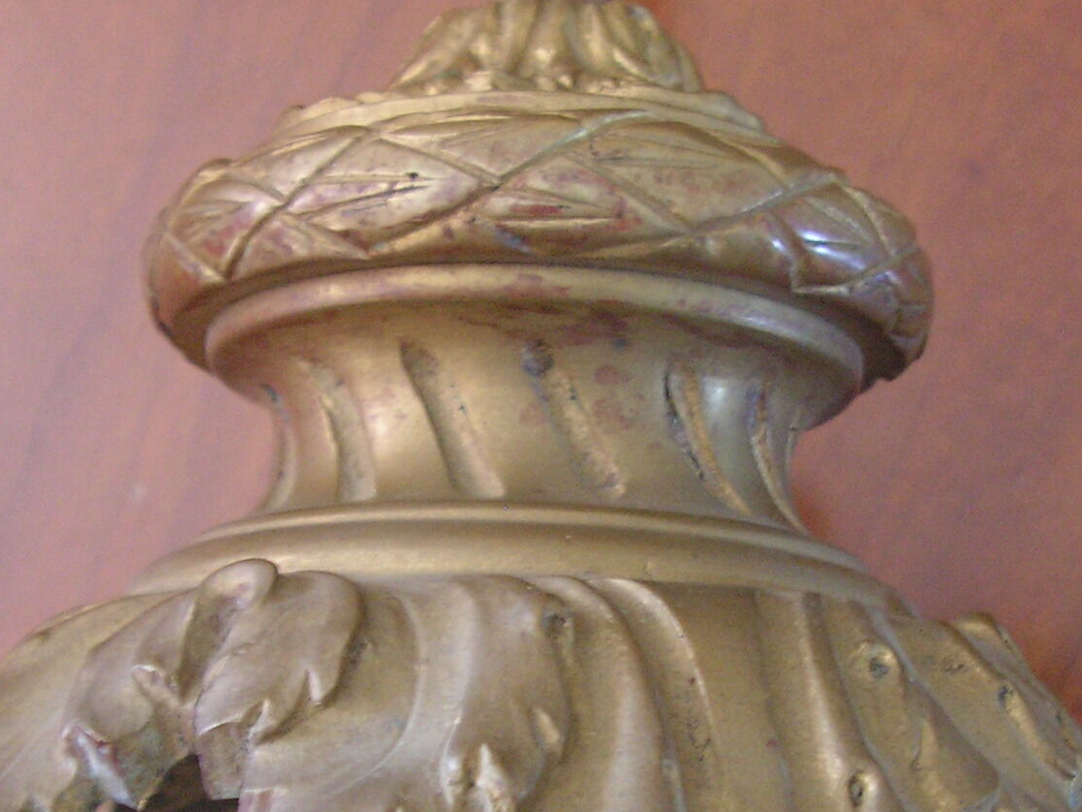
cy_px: 630
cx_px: 598
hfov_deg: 29.4
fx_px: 2063
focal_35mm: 66
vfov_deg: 22.0
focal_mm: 6
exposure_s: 1/10
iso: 200
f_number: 3.2
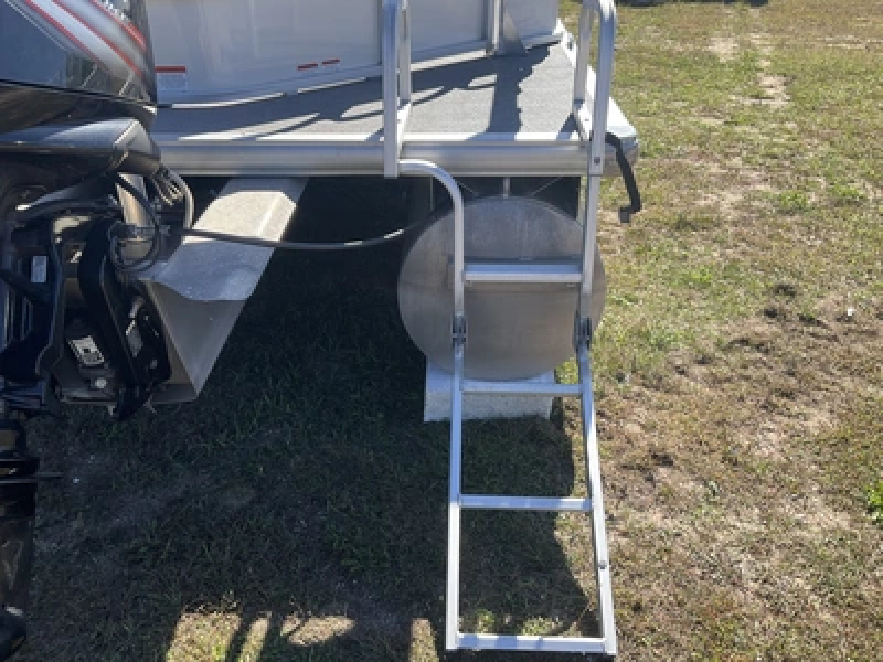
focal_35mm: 29
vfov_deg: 48.2
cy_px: 331
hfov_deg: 61.7
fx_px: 740
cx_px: 442
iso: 25
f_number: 1.8
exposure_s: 1/599
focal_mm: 3
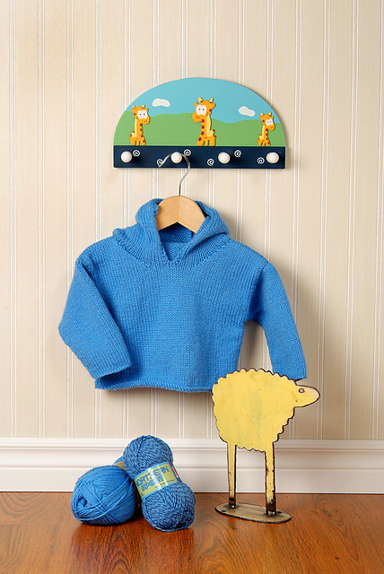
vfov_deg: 27.0
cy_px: 287
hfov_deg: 18.2
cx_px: 192
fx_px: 1197
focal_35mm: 75
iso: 100
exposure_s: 1/60
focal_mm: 50
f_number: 6.7
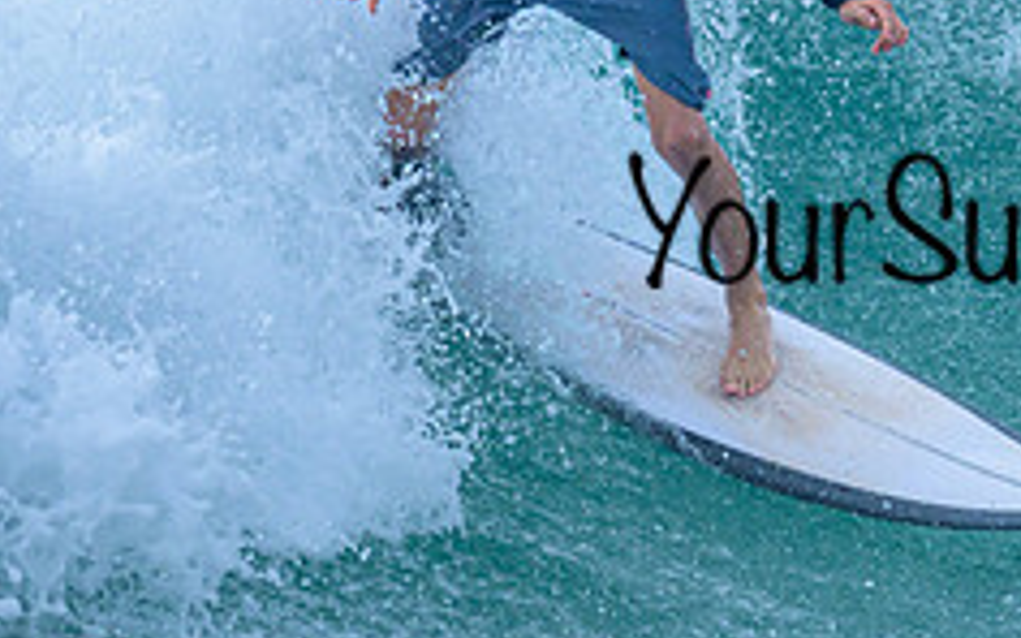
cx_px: 739
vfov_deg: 0.5
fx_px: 74499
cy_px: 136
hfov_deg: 0.8
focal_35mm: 2678
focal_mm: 800
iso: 400
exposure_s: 1/3200
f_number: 6.3
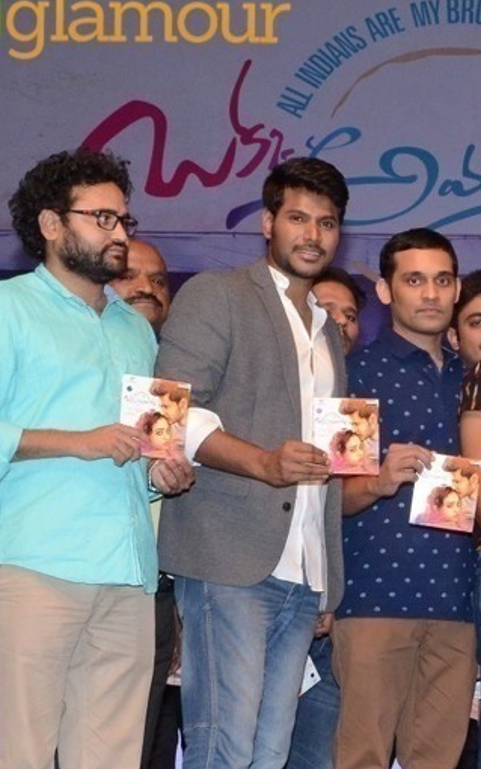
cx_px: 671
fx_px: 2557
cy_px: 562
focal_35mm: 122
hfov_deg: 10.5
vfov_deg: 17.0
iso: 1250
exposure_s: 1/125
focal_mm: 34
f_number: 7.1
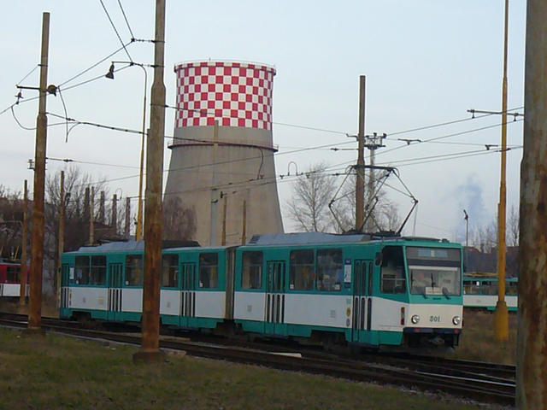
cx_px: 274
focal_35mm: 98
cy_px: 205
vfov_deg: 15.1
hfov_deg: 20.0
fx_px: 1549
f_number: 7
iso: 800
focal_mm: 16.1
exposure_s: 1/640
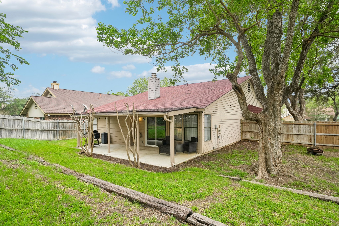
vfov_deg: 67.4
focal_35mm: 18
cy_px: 113
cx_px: 170
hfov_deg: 90.0
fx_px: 169
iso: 800
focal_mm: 18
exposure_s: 1/800
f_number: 8
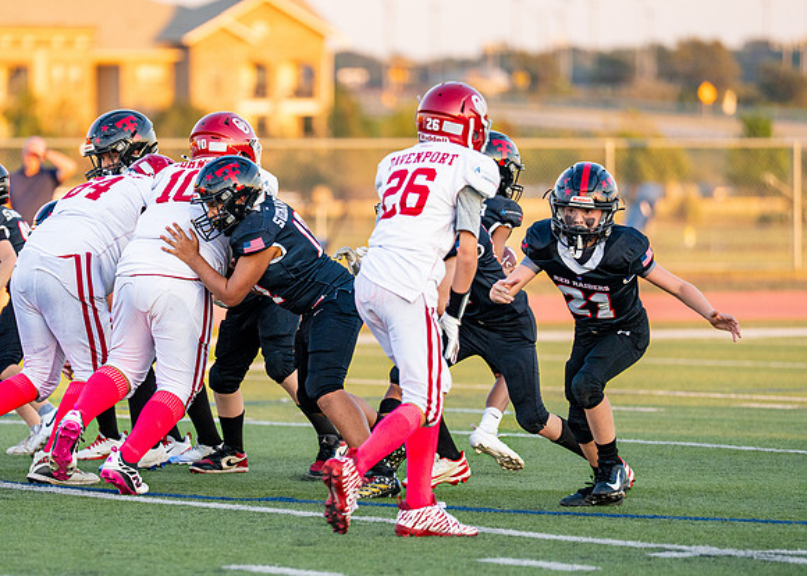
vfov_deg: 4.7
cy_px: 273
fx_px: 7091
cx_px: 236
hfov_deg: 6.5
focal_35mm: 309
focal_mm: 200
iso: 800
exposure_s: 1/1000
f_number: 2.8
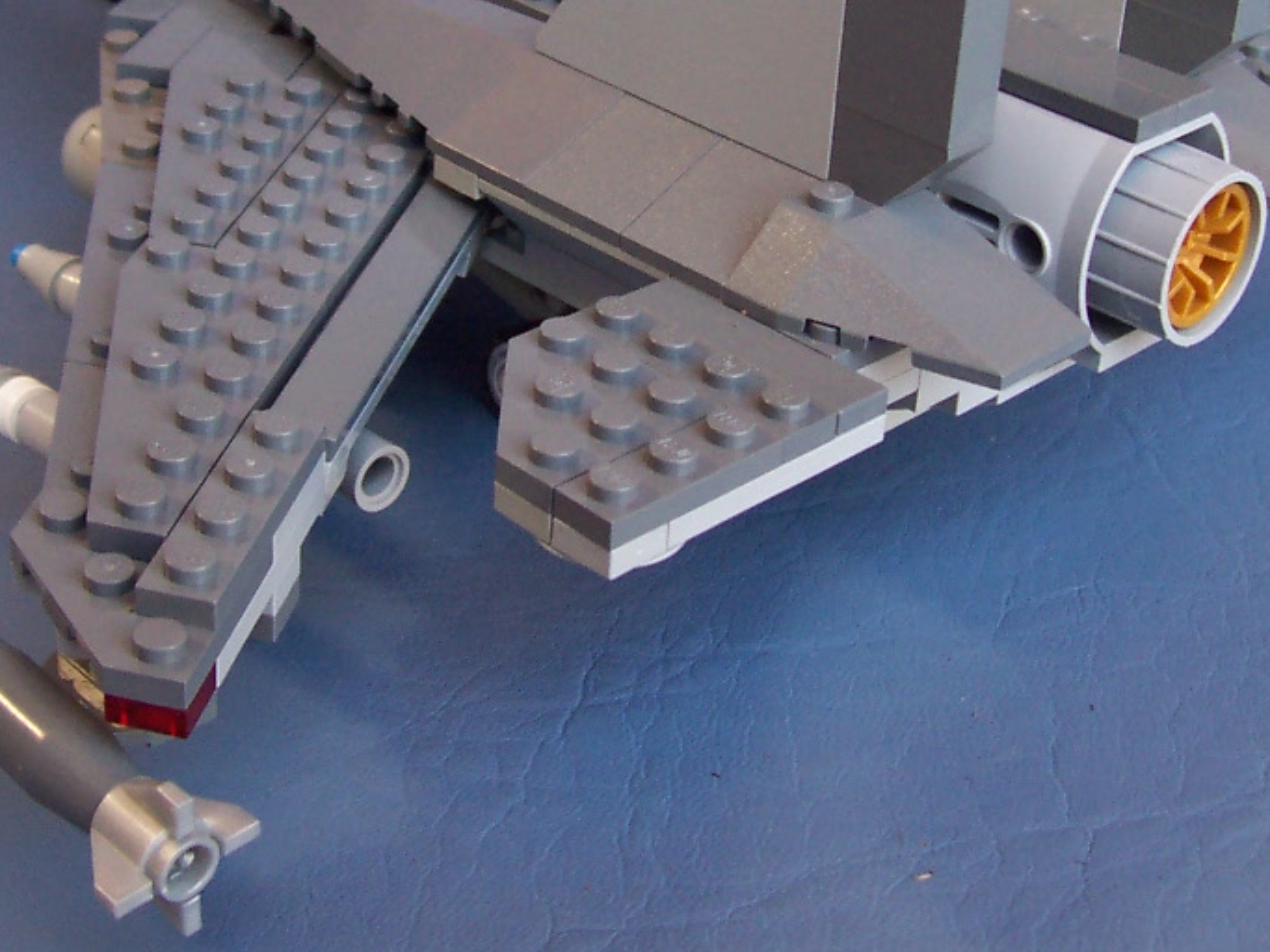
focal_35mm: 65
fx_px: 2384
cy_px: 257
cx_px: 606
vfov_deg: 22.4
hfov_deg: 29.8
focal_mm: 5.6
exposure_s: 1/60
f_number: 2.8
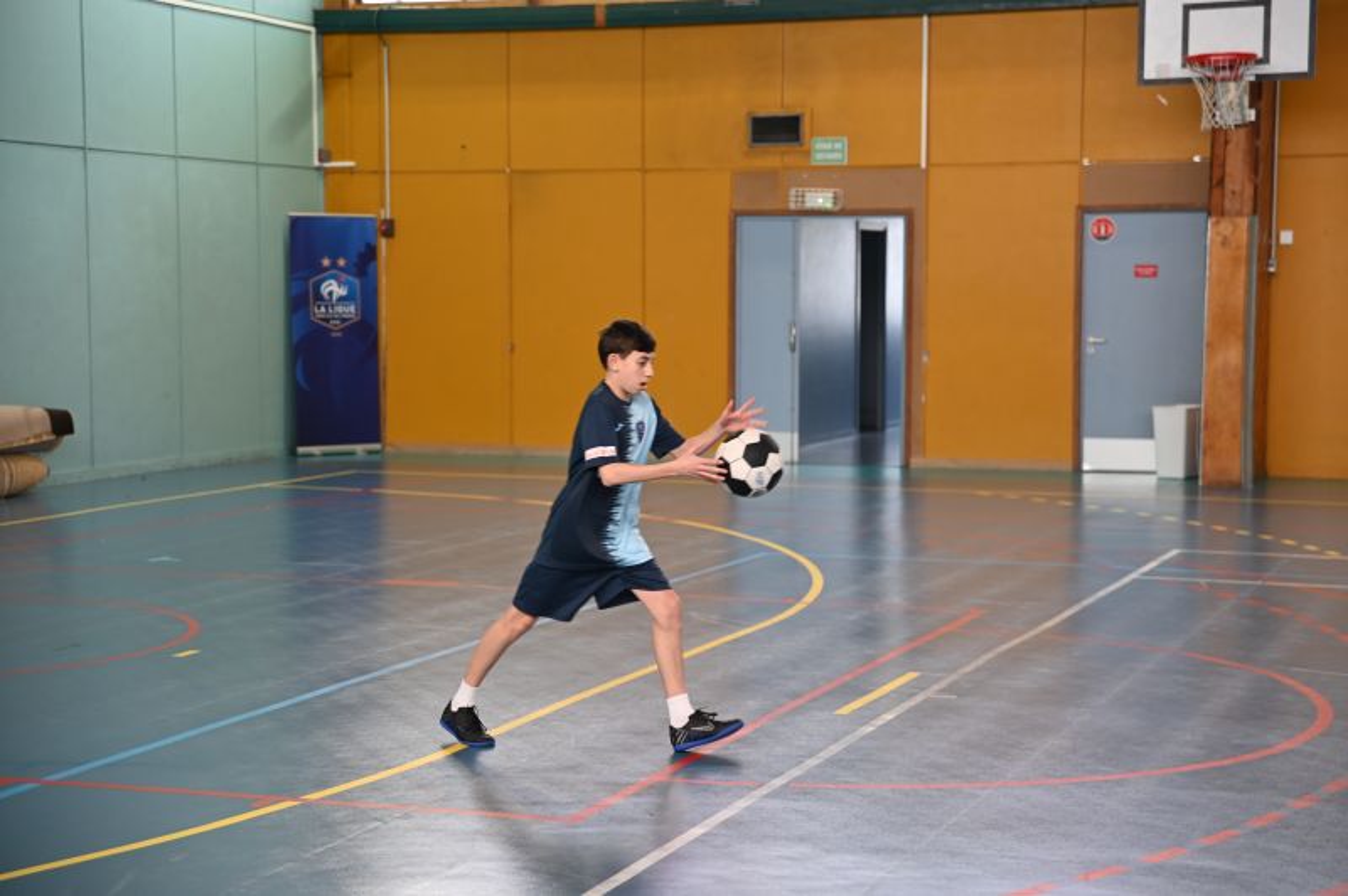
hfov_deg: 28.9
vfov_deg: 19.4
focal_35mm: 70
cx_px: 674
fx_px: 2619
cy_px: 448
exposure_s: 1/160
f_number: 2.8
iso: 400
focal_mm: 70
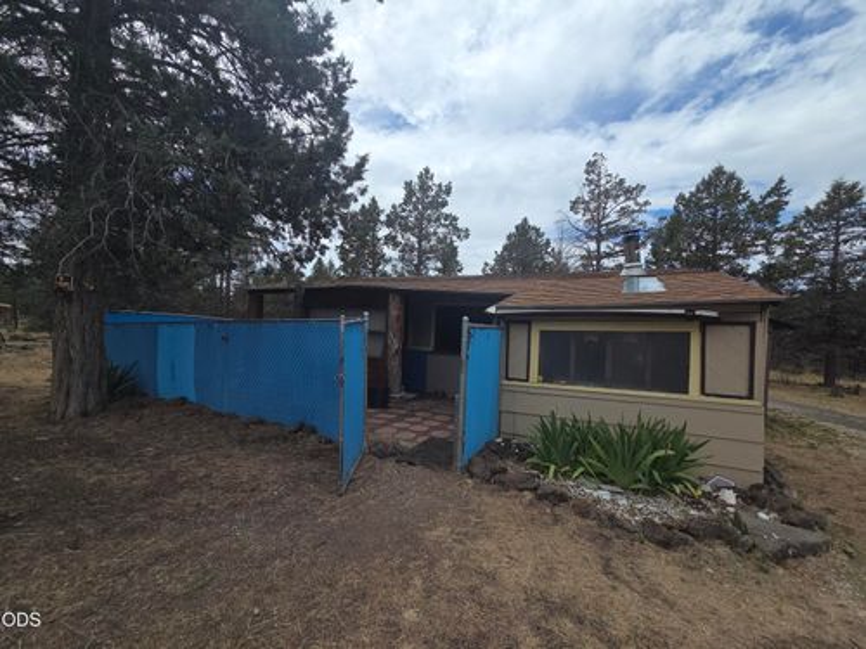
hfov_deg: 106.2
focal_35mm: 13
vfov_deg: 89.9
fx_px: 325
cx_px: 433
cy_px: 324
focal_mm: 2.2
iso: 50
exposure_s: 1/2490
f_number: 2.2
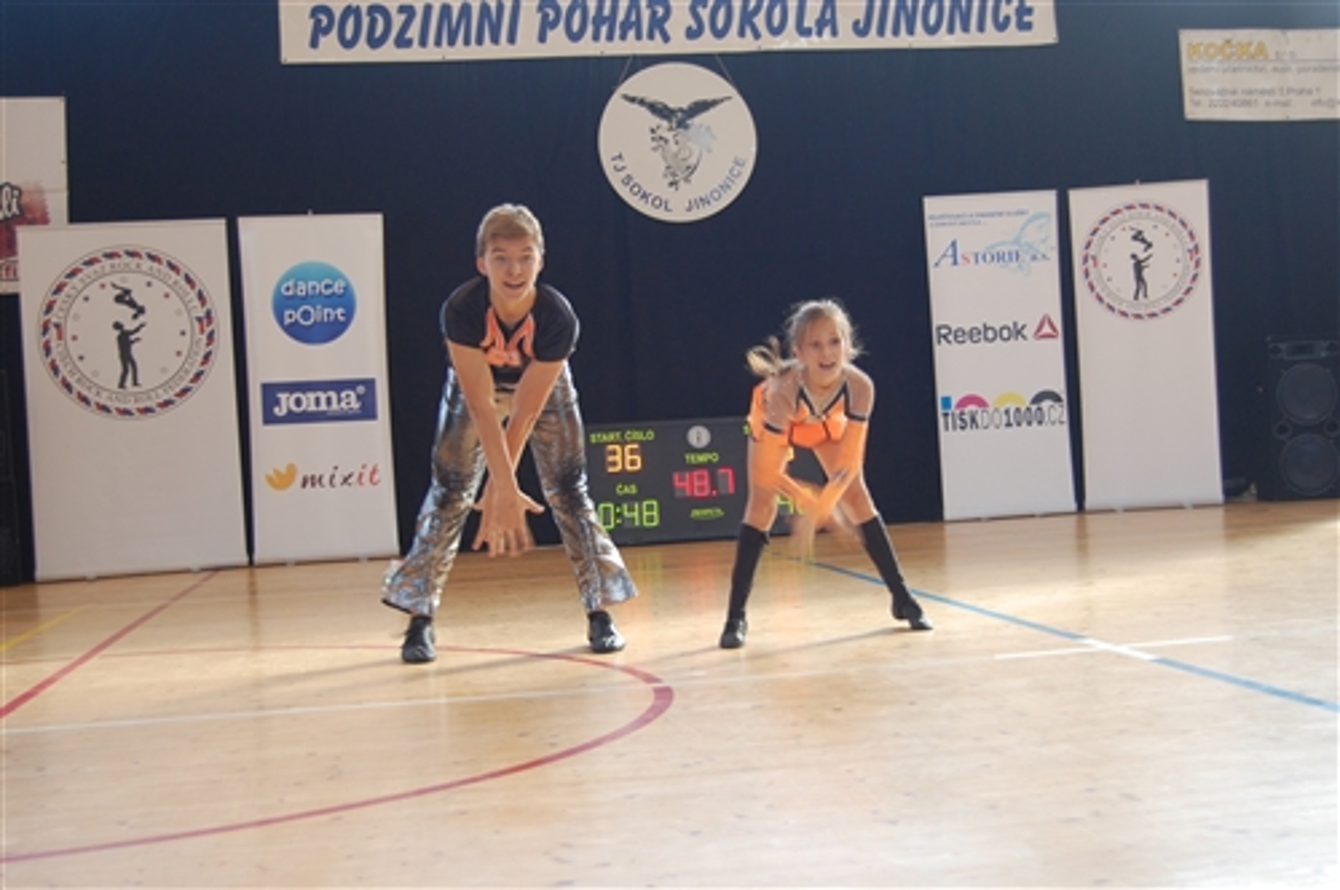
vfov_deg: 28.0
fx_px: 1784
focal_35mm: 48
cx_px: 670
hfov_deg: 41.2
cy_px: 445
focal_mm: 32
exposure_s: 1/50
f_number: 4.5
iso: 400
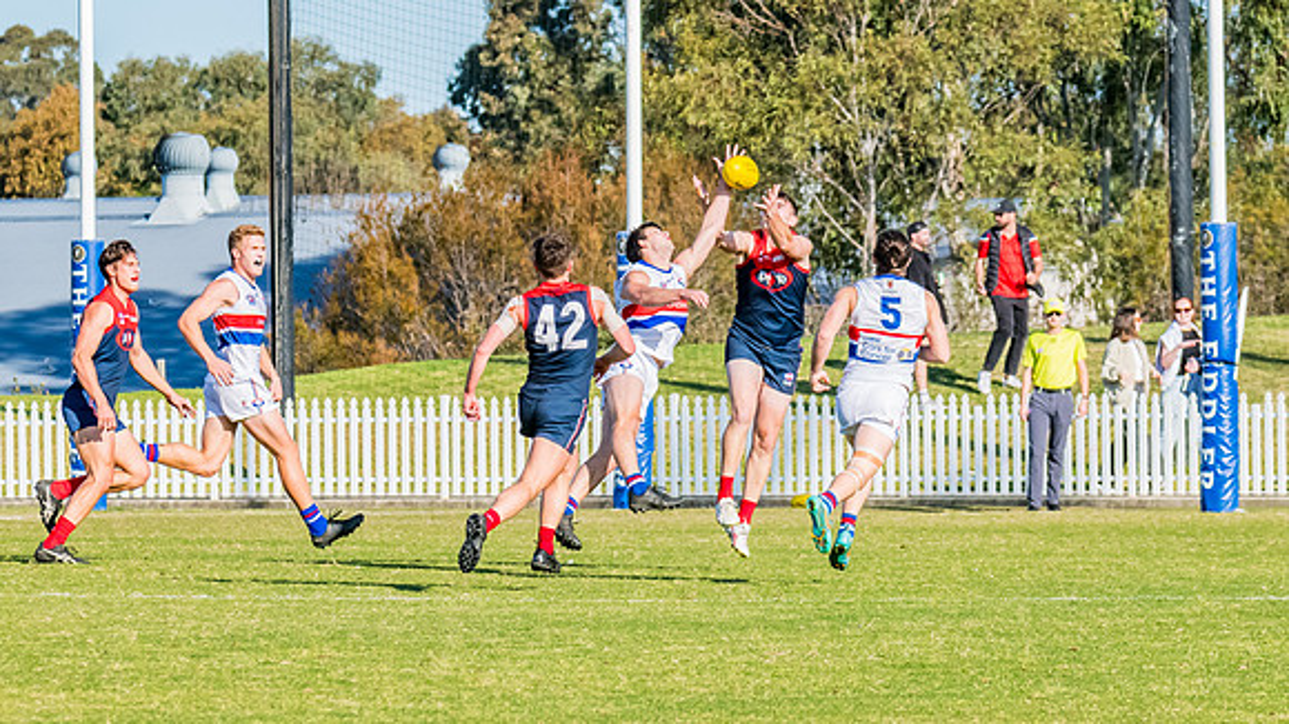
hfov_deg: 5.6
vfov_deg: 3.1
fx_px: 13244
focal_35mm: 388
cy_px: 292
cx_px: 649
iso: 800
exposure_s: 1/1600
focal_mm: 210
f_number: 10
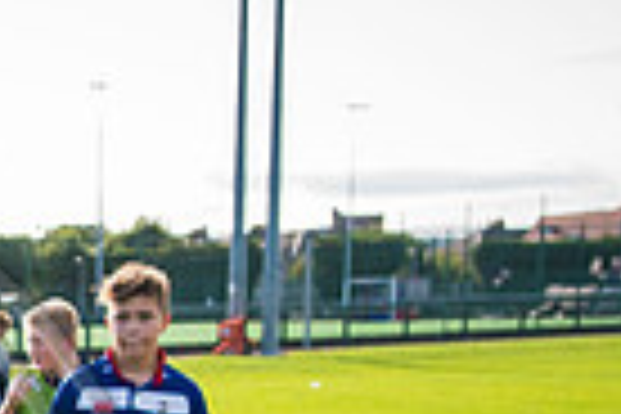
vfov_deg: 15.1
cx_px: -302
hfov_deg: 20.7
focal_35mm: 84
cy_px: 614
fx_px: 1449
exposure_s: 1/1250
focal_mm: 20
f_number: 4
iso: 800
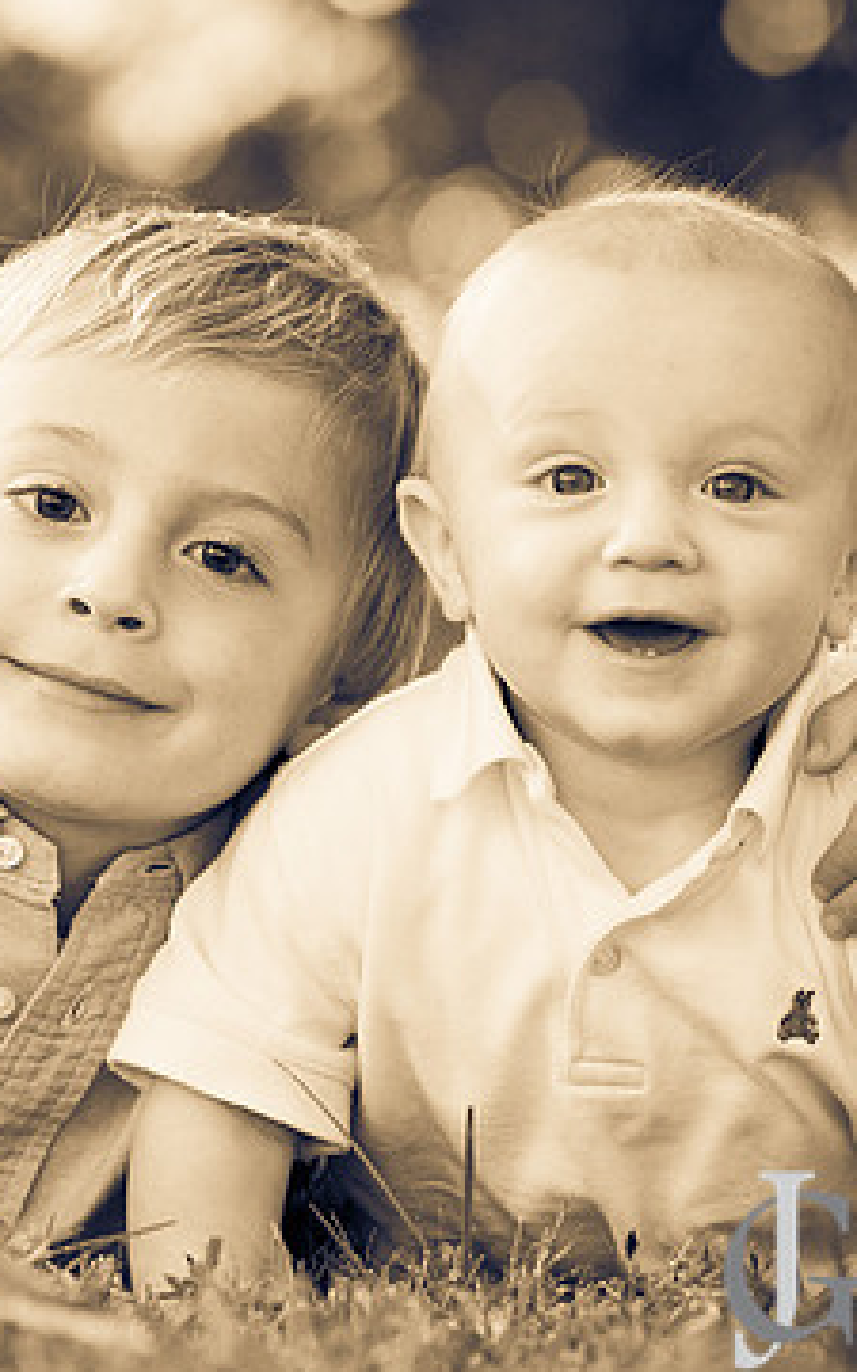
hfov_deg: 2.7
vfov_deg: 4.3
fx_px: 18386
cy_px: 726
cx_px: 194
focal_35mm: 492
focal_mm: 200
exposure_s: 1/250
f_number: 4.5
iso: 640
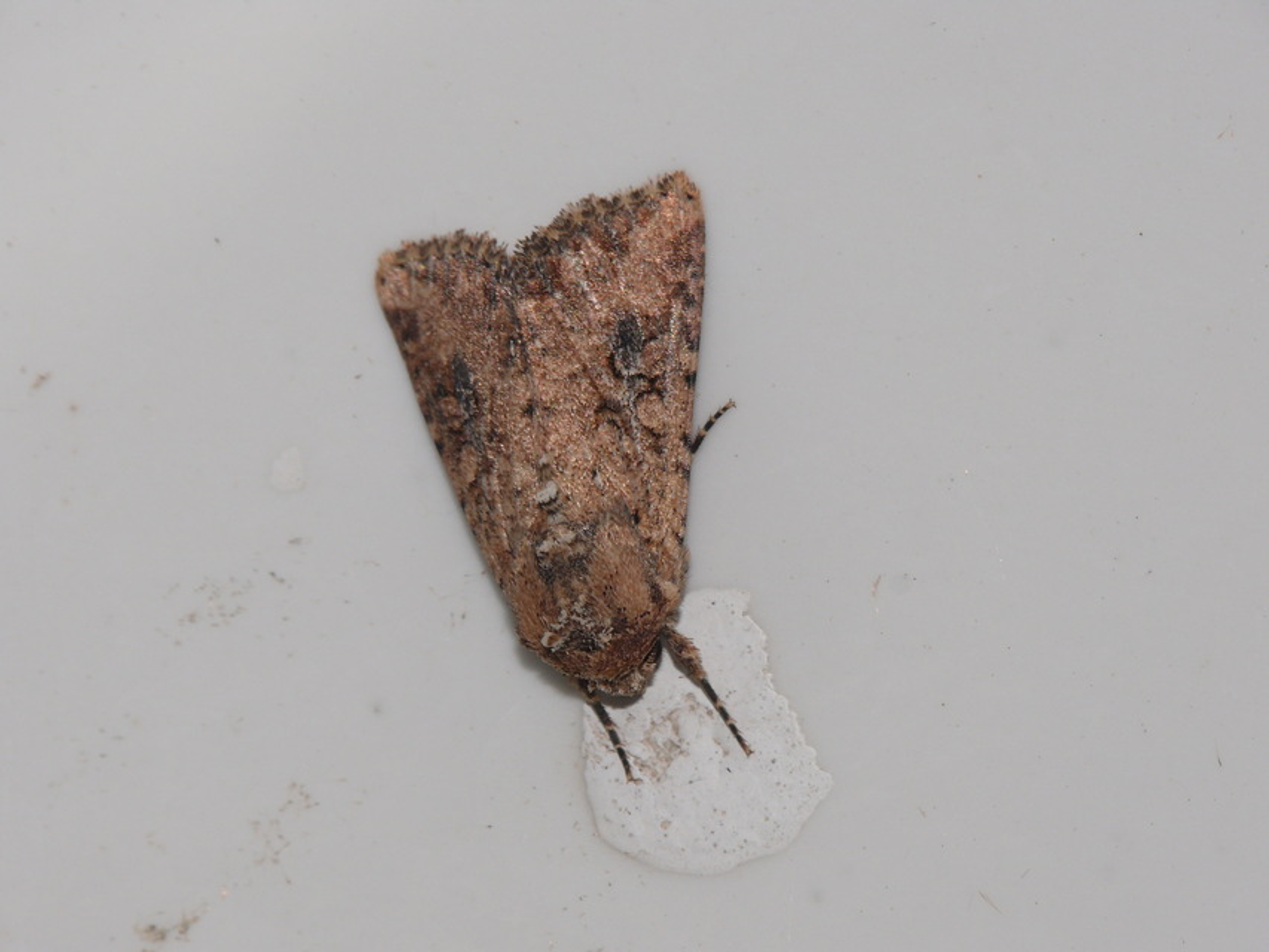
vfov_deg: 4.8
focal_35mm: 307
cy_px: 476
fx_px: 11256
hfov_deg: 6.5
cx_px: 634
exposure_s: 1/640
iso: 100
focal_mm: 64.8
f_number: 11
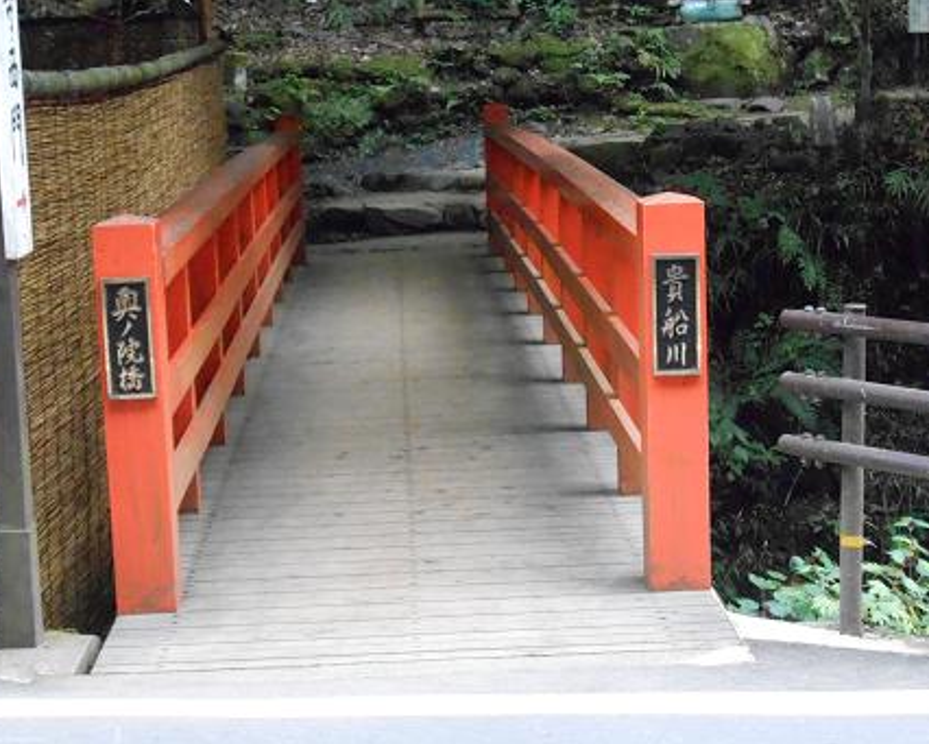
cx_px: 435
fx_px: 2090
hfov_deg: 25.1
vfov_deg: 20.2
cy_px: 375
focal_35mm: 76
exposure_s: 1/60
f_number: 6
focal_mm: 12.8
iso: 1600
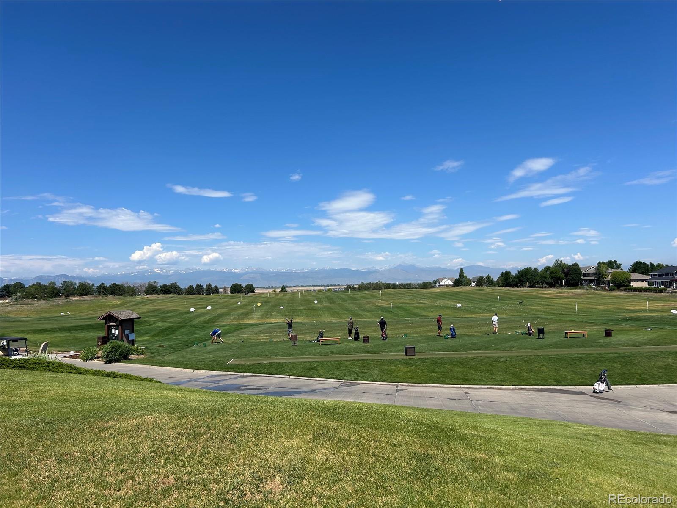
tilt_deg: -0.6
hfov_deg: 67.3
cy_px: 254
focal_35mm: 26
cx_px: 338
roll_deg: +0.0
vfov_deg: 53.1
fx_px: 508
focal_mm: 5.7
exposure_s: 1/5587
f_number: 1.5
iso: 50
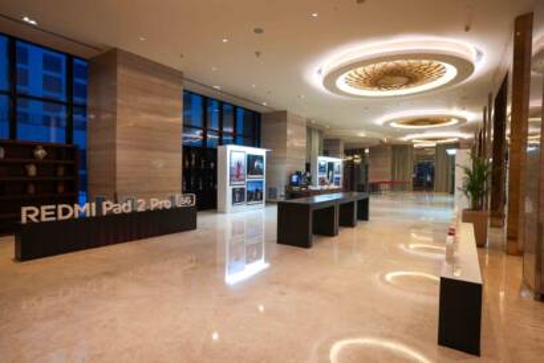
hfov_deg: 83.9
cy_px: 182
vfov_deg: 62.0
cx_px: 272
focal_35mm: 20
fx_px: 302
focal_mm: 20
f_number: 2.8
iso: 800
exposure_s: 1/80
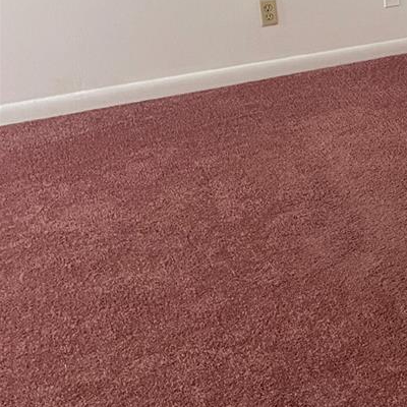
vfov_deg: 24.3
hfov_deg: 23.4
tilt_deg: -16.5
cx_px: 457
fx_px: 918
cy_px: 36
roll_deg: +2.5
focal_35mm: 69
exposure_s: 1/60
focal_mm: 4.2
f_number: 1.6
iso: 200
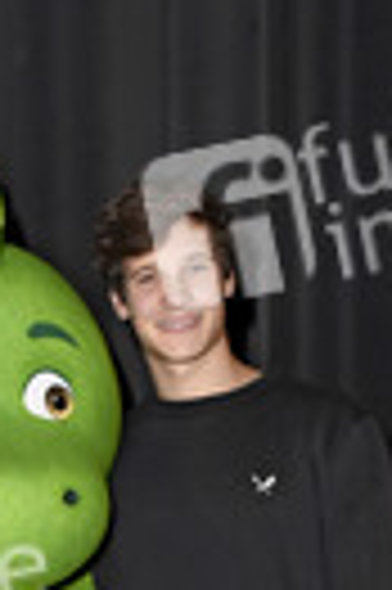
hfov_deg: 12.7
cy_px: 878
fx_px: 1728
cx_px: -36
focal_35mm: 106
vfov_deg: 17.5
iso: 800
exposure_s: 1/125
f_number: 5.6
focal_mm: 23
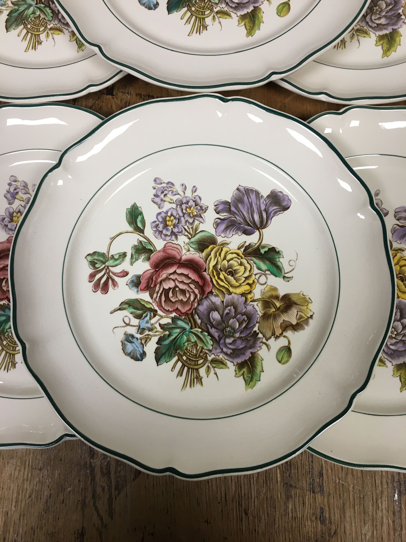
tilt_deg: -81.2
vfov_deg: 61.7
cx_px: 203
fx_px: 454
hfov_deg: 48.2
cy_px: 271
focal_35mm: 29
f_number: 2.2
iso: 50
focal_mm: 4.15
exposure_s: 1/33
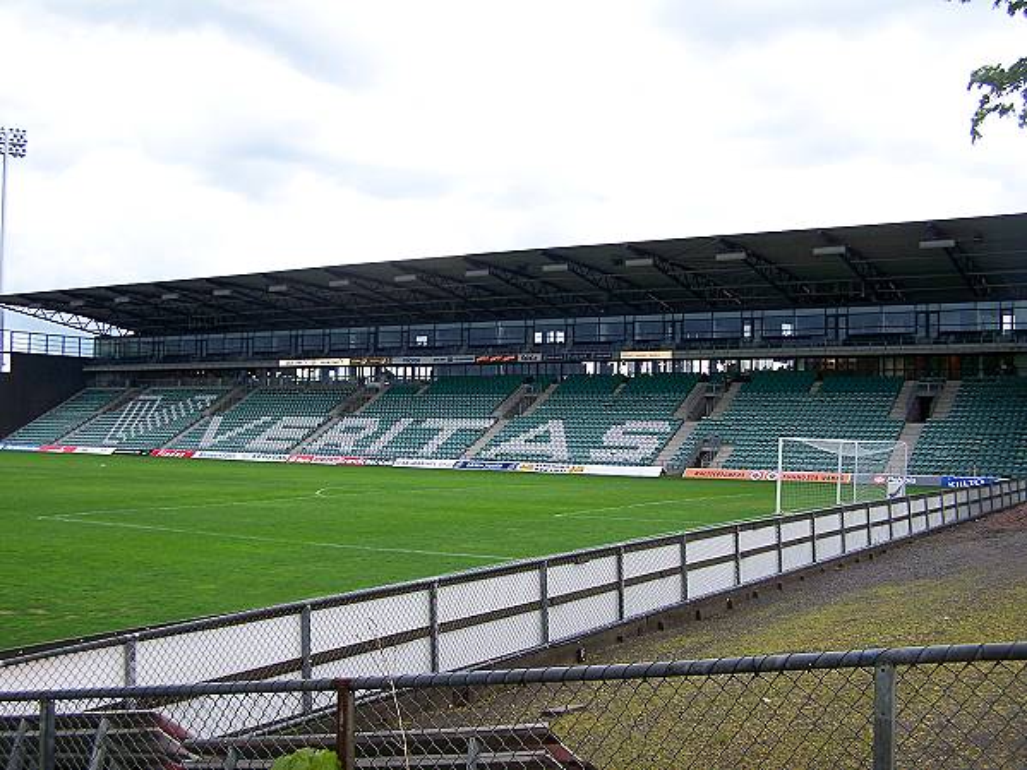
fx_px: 1127
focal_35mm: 38
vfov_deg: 37.7
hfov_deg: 49.0
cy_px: 385
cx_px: 514
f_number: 2.8
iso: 64
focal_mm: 6.3
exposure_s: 1/100
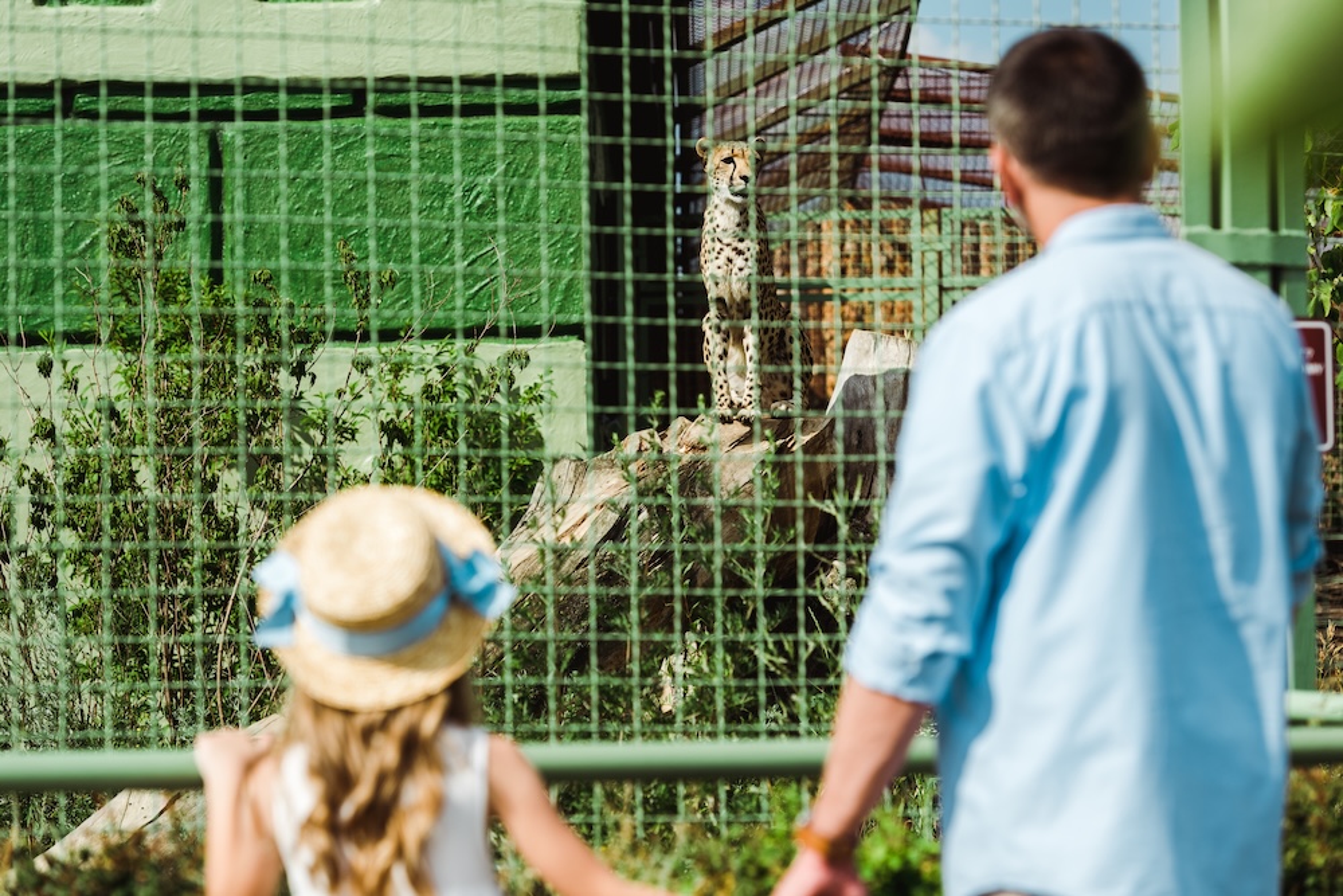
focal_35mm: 130
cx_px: 672
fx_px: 4850
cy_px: 448
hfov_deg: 15.8
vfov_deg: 10.6
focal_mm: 130
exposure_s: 1/1000
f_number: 5.6
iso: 100
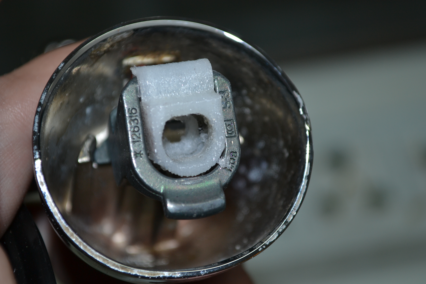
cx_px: 213
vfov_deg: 16.6
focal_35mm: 82
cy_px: 142
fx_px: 976
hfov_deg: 24.6
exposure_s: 1/60
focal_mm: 55
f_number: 5.6
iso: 320
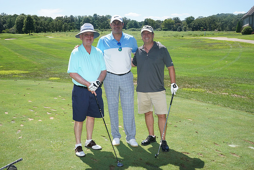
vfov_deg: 32.6
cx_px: 127
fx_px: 289
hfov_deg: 47.4
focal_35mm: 41
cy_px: 85
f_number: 18
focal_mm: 41
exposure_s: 1/250
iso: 800
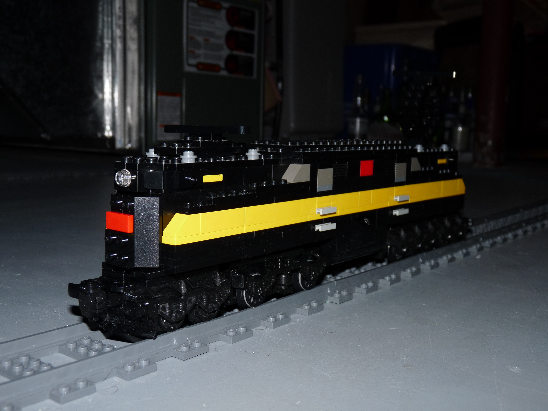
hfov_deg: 44.8
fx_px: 665
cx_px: 274
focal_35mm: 42
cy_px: 206
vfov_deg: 34.3
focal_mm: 7.4
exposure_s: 1/125
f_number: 3
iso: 100
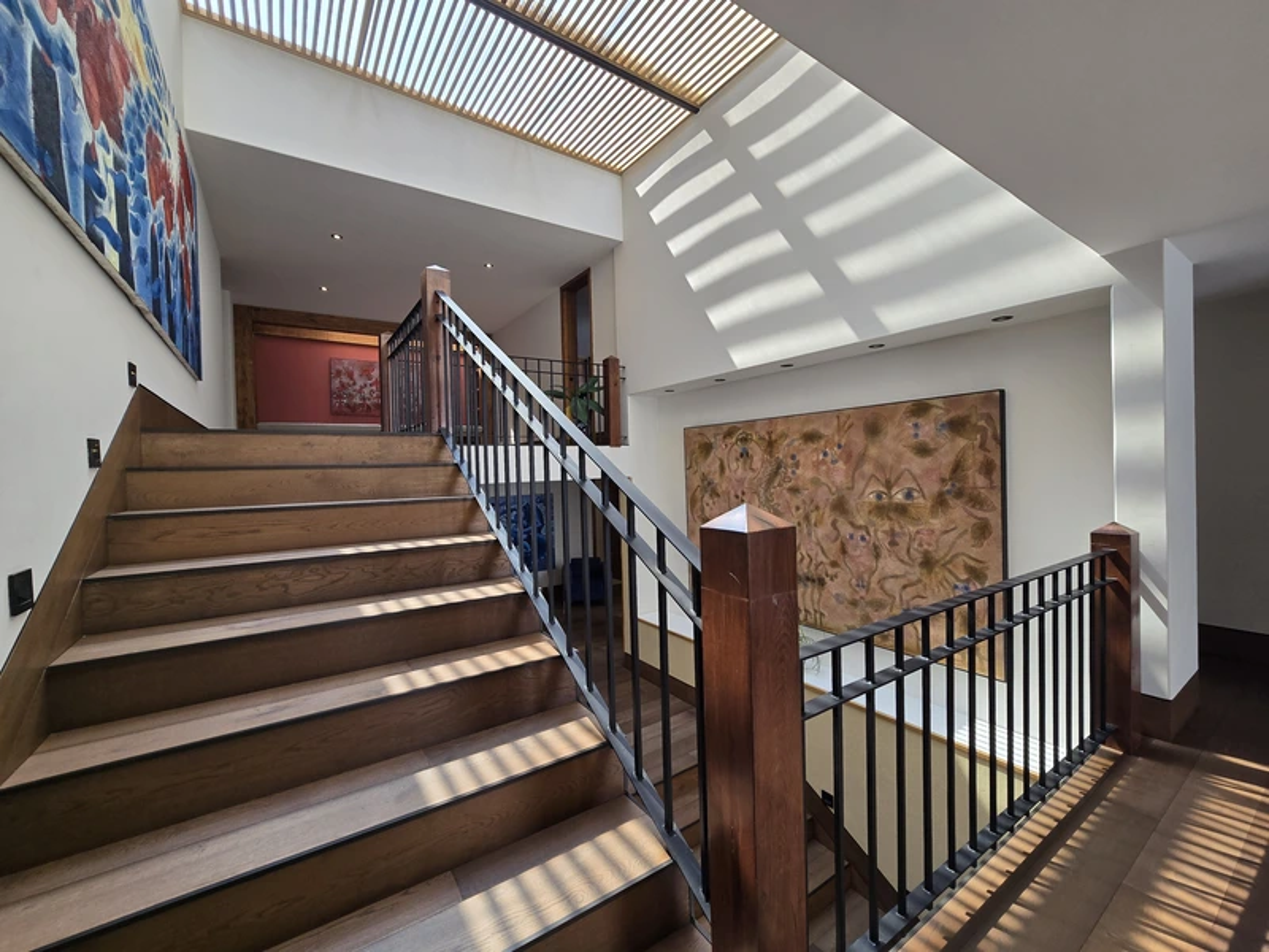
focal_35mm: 13
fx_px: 477
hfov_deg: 106.2
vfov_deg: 89.9
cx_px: 634
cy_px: 476
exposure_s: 1/188
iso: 50
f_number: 2.2
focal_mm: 2.2
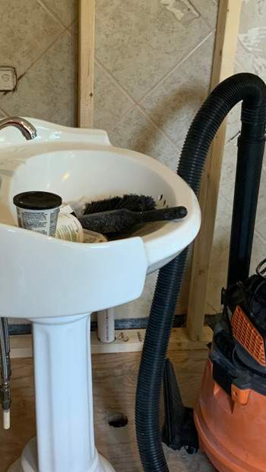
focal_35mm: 52
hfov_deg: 23.0
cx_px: 103
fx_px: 652
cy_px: 255
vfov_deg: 39.8
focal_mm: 3
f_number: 1.8
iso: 160
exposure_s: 1/60
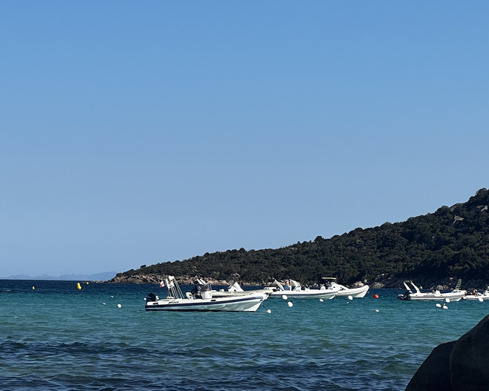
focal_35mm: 137
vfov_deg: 11.2
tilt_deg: -0.3
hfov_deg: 14.0
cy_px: 301
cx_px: 119
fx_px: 1984
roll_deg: -0.9
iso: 32
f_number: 2.8
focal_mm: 9
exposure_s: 1/935
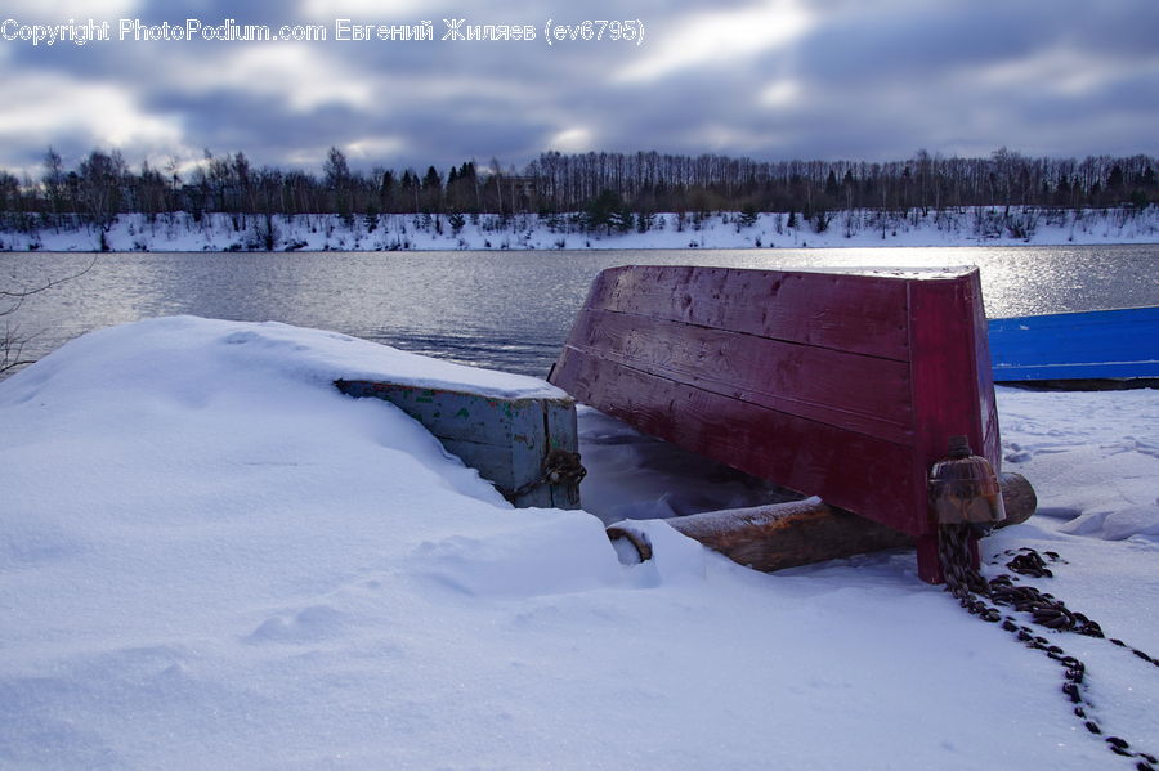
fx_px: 1158
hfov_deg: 53.2
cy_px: 386
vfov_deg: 36.8
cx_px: 580
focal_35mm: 36
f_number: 9
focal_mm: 24
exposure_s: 1/125
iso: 100
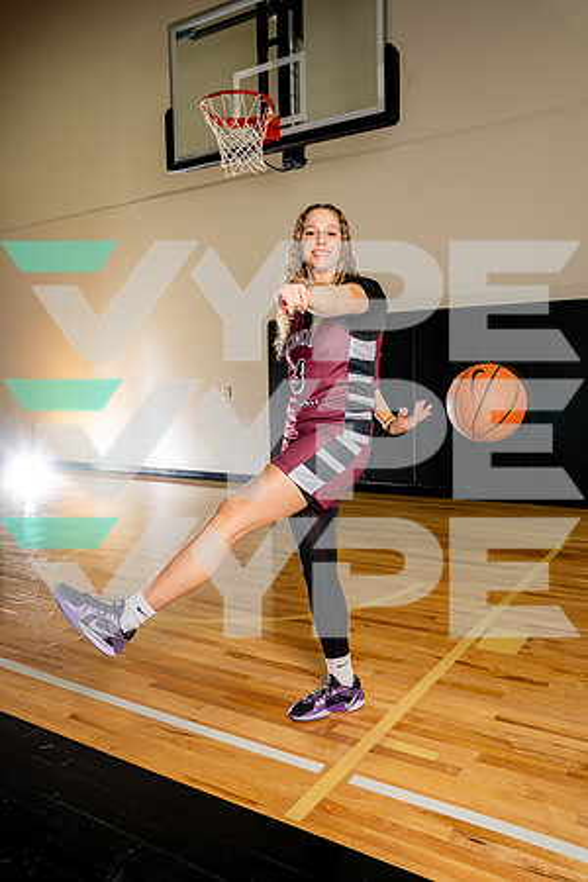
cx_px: 294
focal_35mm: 28
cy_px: 441
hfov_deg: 46.8
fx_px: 679
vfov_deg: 66.0
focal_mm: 27.7
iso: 640
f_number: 5.6
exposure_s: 1/200
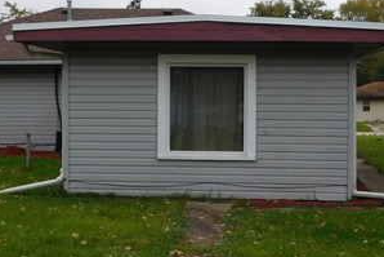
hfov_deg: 30.1
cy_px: 115
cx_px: 202
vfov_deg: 20.3
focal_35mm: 67
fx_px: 715
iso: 125
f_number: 3.2
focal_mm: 5.3
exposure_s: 1/1000
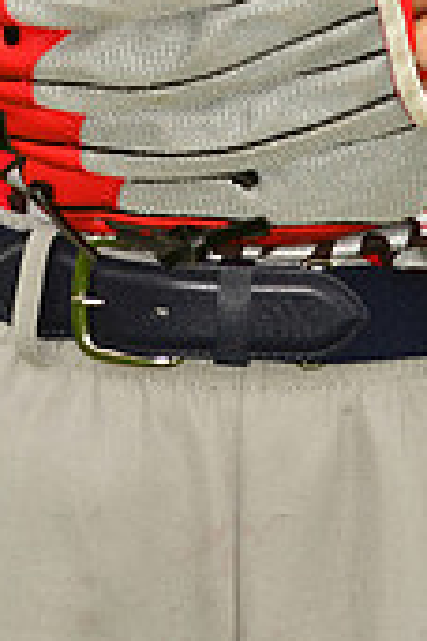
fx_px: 18075
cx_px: 197
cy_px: -285
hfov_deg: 1.4
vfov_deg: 2.0
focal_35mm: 1016
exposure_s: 1/500
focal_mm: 200
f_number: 5
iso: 200
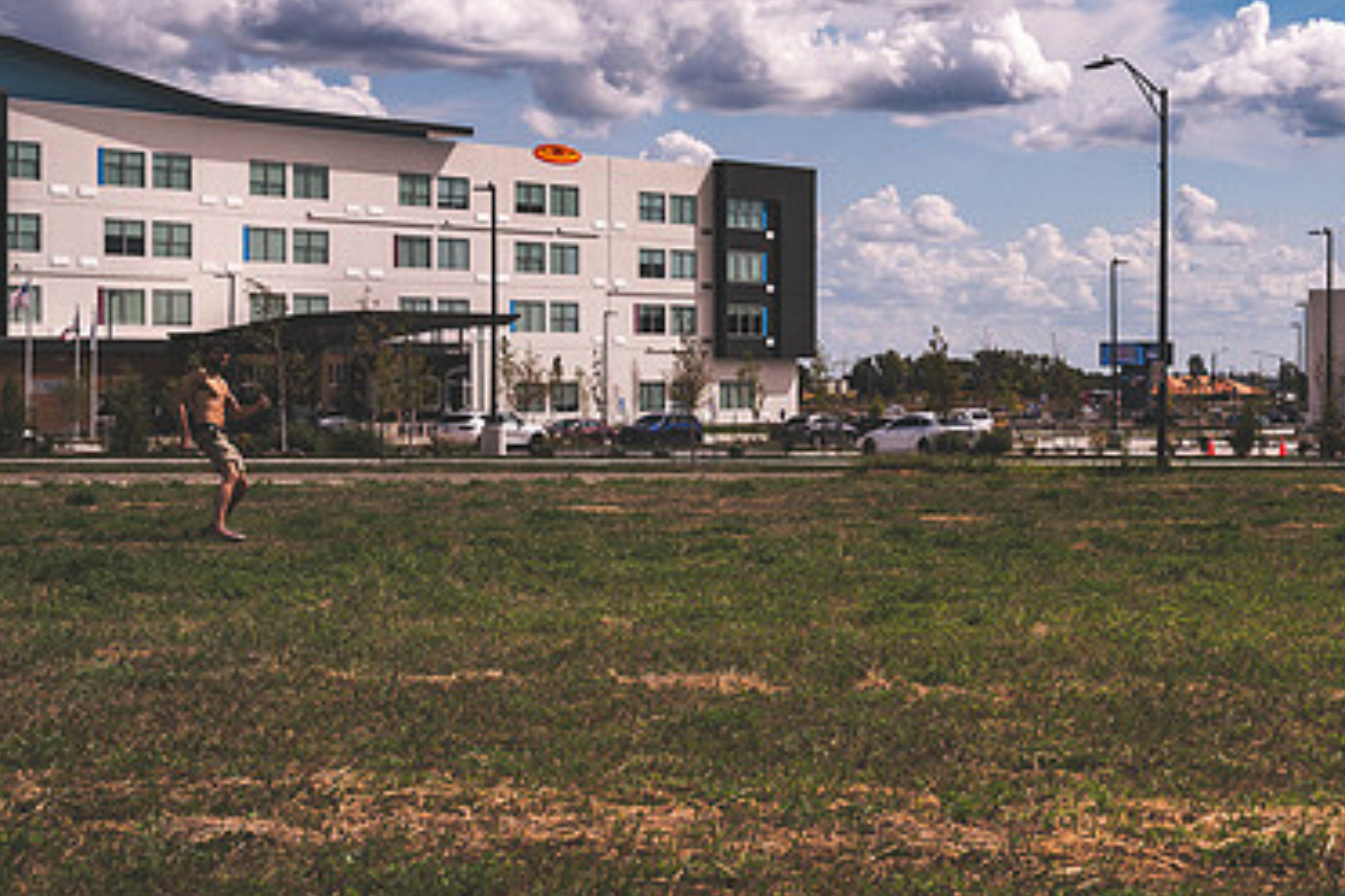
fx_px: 3026
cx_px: 994
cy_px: 359
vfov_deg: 16.8
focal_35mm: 81
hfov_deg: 24.8
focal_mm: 52
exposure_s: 1/1250
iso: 160
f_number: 6.3
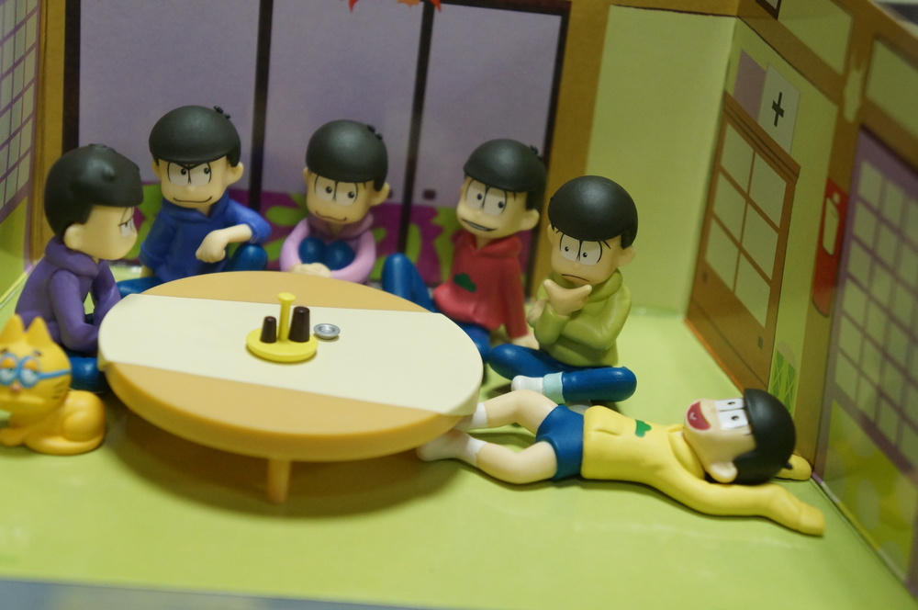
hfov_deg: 28.7
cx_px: 459
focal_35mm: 70
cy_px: 305
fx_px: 1795
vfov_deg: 19.3
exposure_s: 1/80
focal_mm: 47
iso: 2000
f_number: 5
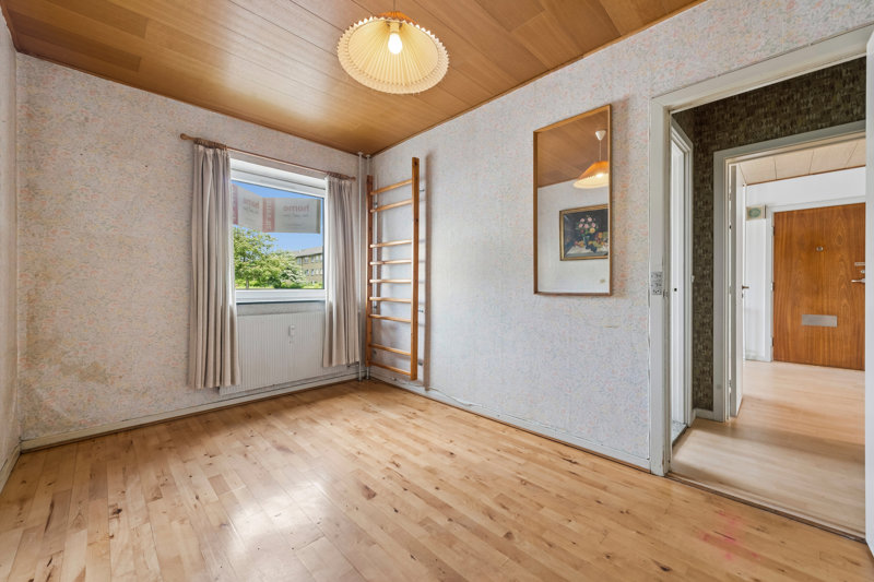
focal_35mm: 14
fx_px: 340
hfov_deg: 104.3
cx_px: 437
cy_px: 291
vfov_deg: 81.2
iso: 200
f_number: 10
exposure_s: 1/5
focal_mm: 14
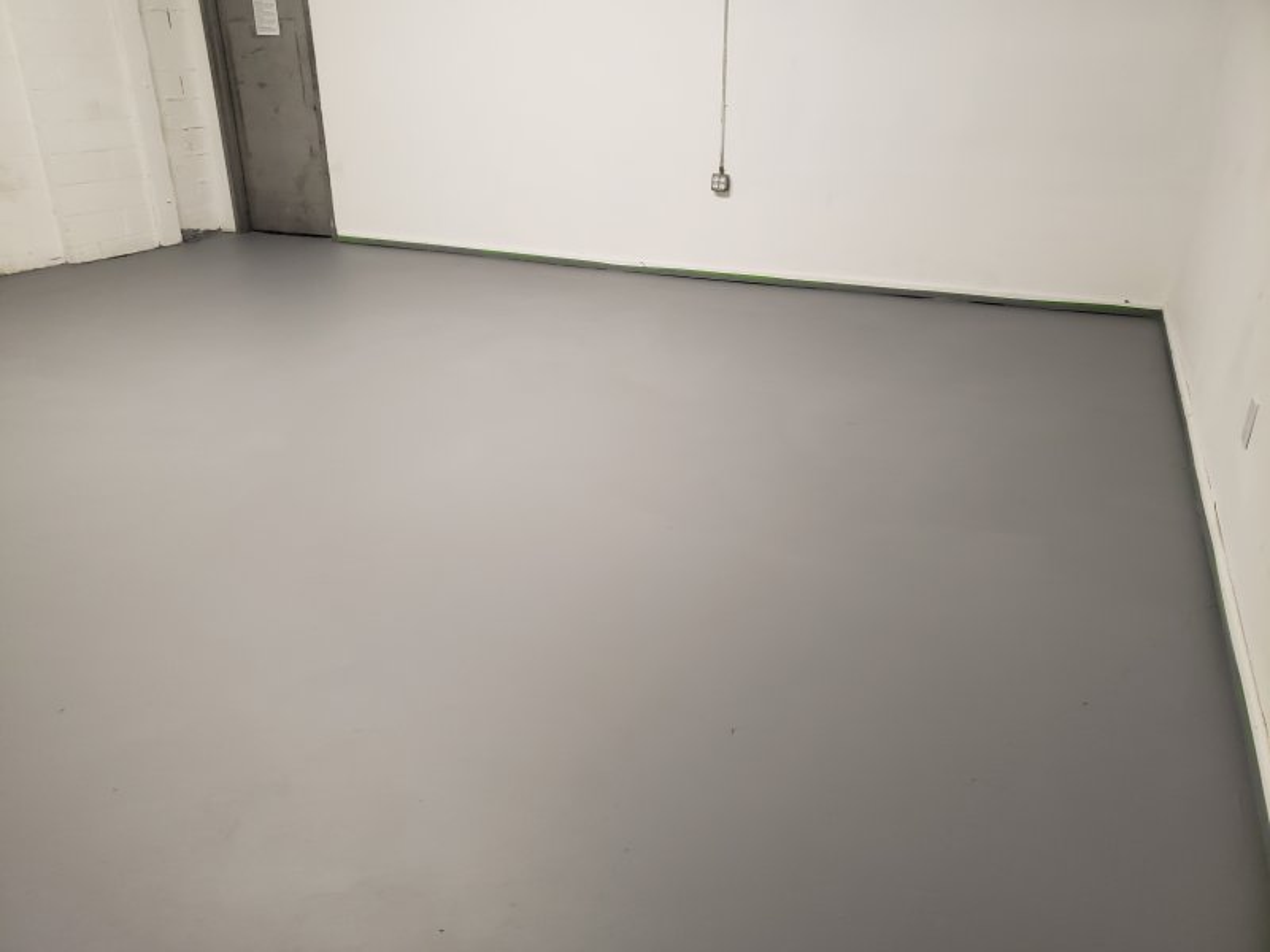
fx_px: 954
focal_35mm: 26
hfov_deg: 67.3
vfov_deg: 53.1
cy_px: 476
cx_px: 635
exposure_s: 1/24
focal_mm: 4.3
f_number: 1.5
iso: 250
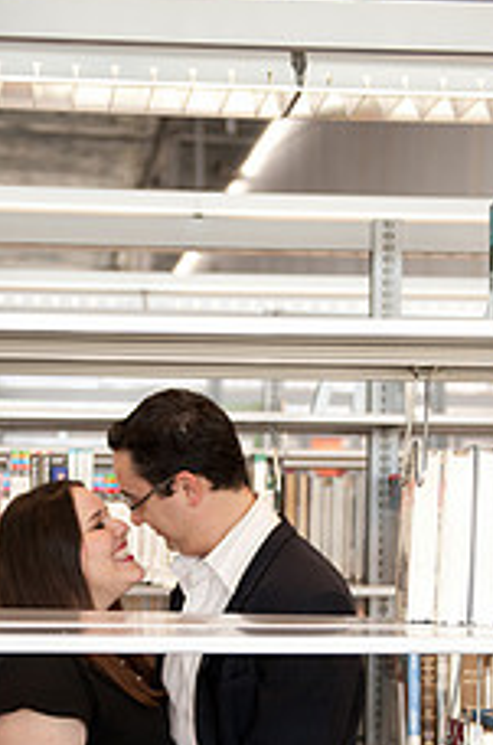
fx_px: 1713
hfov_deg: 16.3
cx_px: 168
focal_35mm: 83
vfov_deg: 24.3
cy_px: 555
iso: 400
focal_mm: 42
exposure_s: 1/250
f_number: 2.8
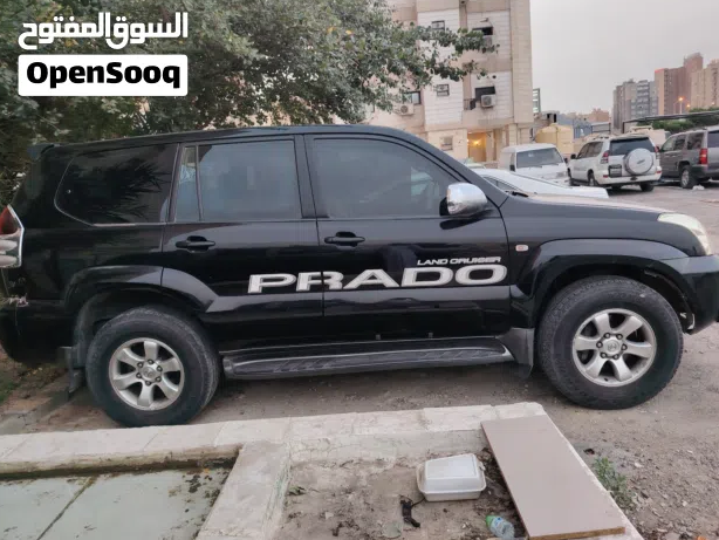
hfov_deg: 69.4
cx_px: 364
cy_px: 265
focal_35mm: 25
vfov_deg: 54.9
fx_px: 519
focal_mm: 5.25
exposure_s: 1/33.3
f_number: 1.75
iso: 124
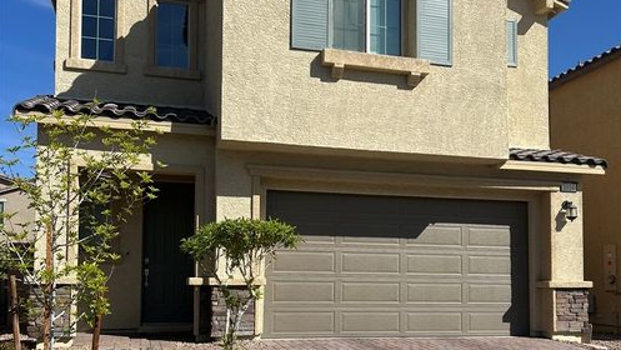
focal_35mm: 38
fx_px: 626
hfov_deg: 52.8
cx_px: 311
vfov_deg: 30.8
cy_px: 251
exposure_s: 1/5882
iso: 50
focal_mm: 5.7
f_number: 1.5
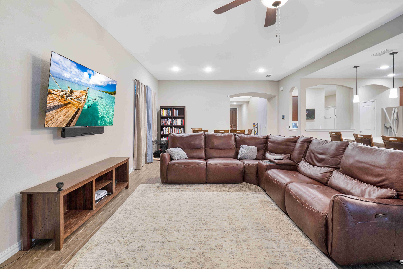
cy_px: 134
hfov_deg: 96.7
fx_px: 179
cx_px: 202
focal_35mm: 16
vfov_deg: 73.7
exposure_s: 1
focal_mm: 16
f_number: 9
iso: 500
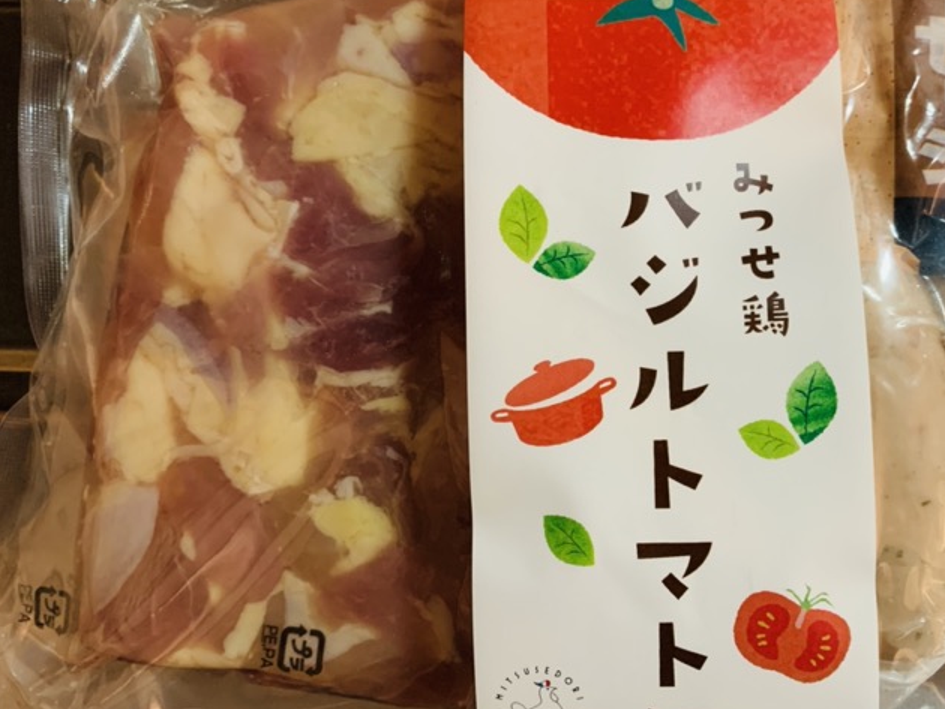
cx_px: 585
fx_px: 901
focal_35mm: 33
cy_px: 333
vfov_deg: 43.0
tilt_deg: -78.5
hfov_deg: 54.8
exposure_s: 1/40
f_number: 1.8
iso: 320
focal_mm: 4.25
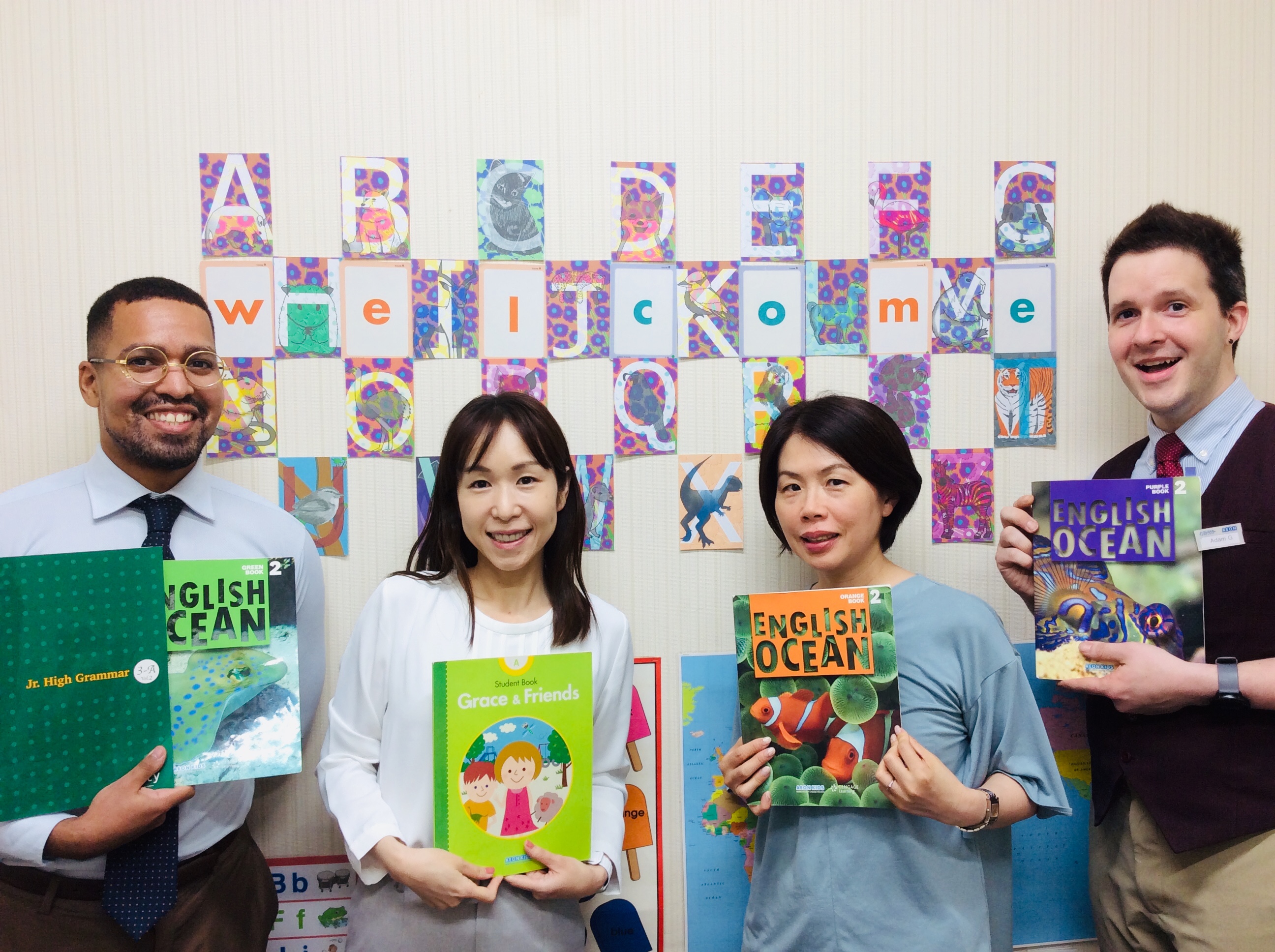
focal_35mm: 32
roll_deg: +3.4
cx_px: 638
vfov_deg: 44.1
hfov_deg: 56.9
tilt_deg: -4.3
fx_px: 1177
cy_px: 476
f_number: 2.4
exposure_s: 1/24
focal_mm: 3.3
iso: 32
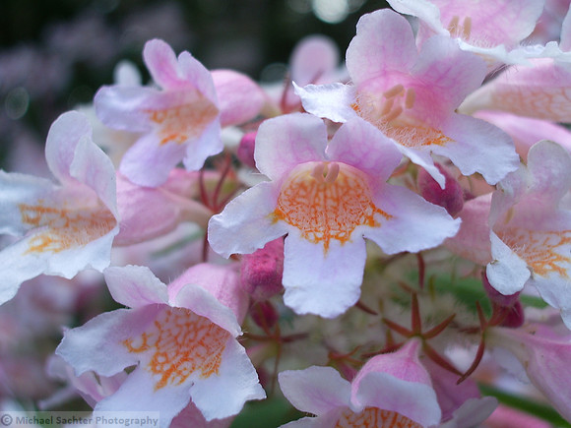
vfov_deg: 23.7
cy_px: 214
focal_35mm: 62
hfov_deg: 31.2
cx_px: 286
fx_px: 1023
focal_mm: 10.2
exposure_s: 1/125
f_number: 3.5
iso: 50
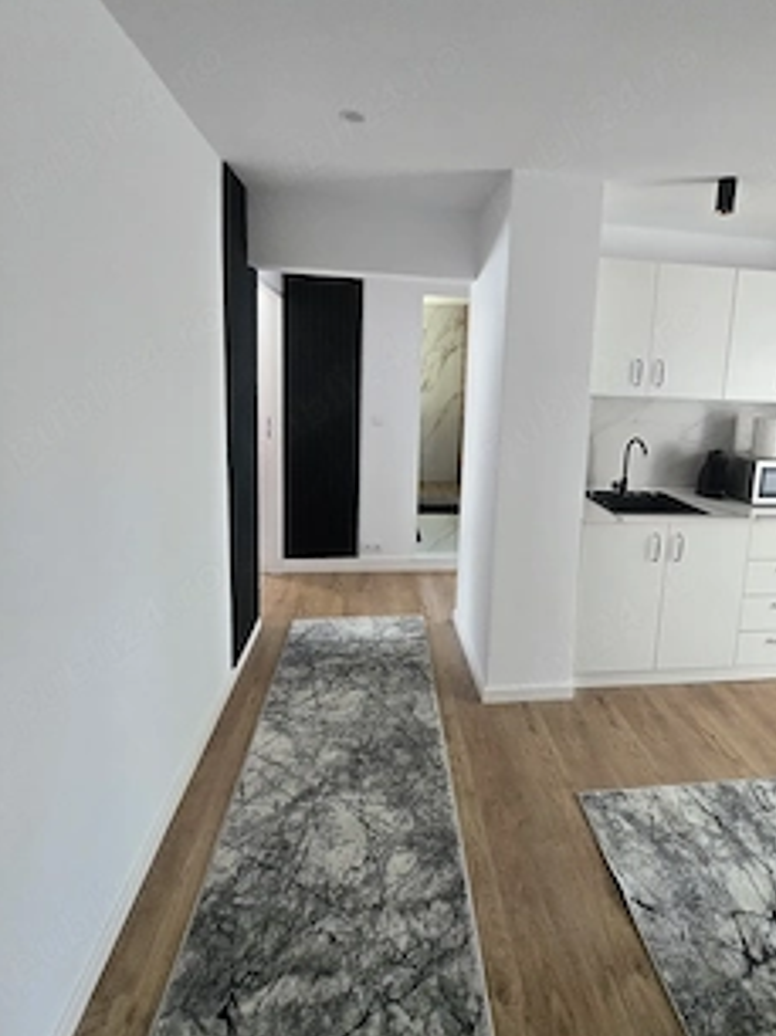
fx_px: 509
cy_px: 440
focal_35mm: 17
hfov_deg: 73.7
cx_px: 471
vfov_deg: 90.4
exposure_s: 1/100
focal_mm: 1.7
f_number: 2.2
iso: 320
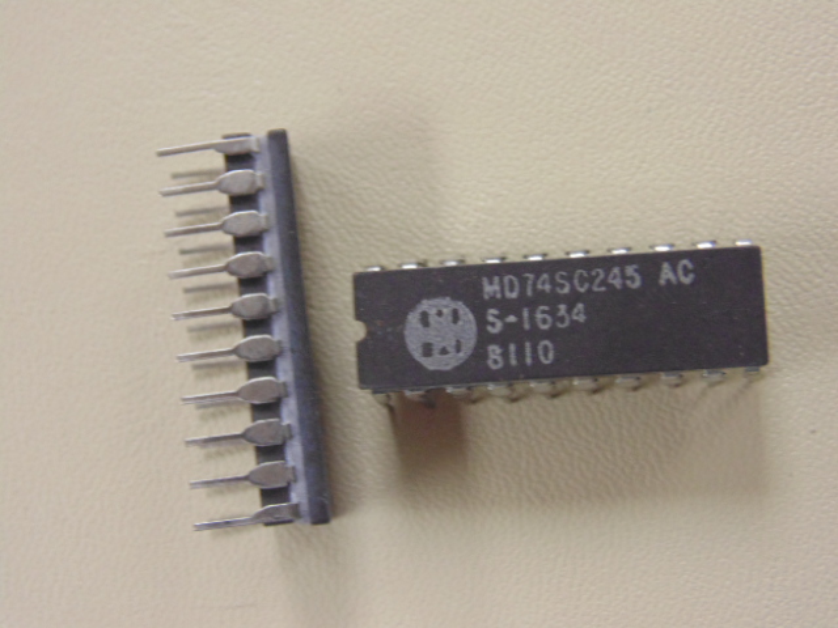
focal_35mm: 65
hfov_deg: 29.8
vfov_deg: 22.6
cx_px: 419
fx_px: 1574
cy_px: 314
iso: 400
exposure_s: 1/30
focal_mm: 11.7
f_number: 4.1
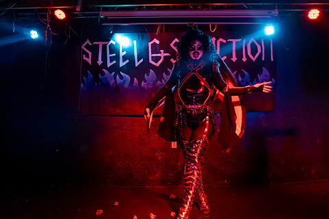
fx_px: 292
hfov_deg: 58.7
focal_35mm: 32
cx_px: 176
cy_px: 89
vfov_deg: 40.9
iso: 6400
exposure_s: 1/125
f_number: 4
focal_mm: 24
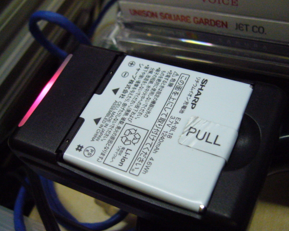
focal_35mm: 40
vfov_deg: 37.3
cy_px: 123
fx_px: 342
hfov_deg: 45.8
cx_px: 141
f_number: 2.8
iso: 400
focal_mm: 5.8
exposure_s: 1/125
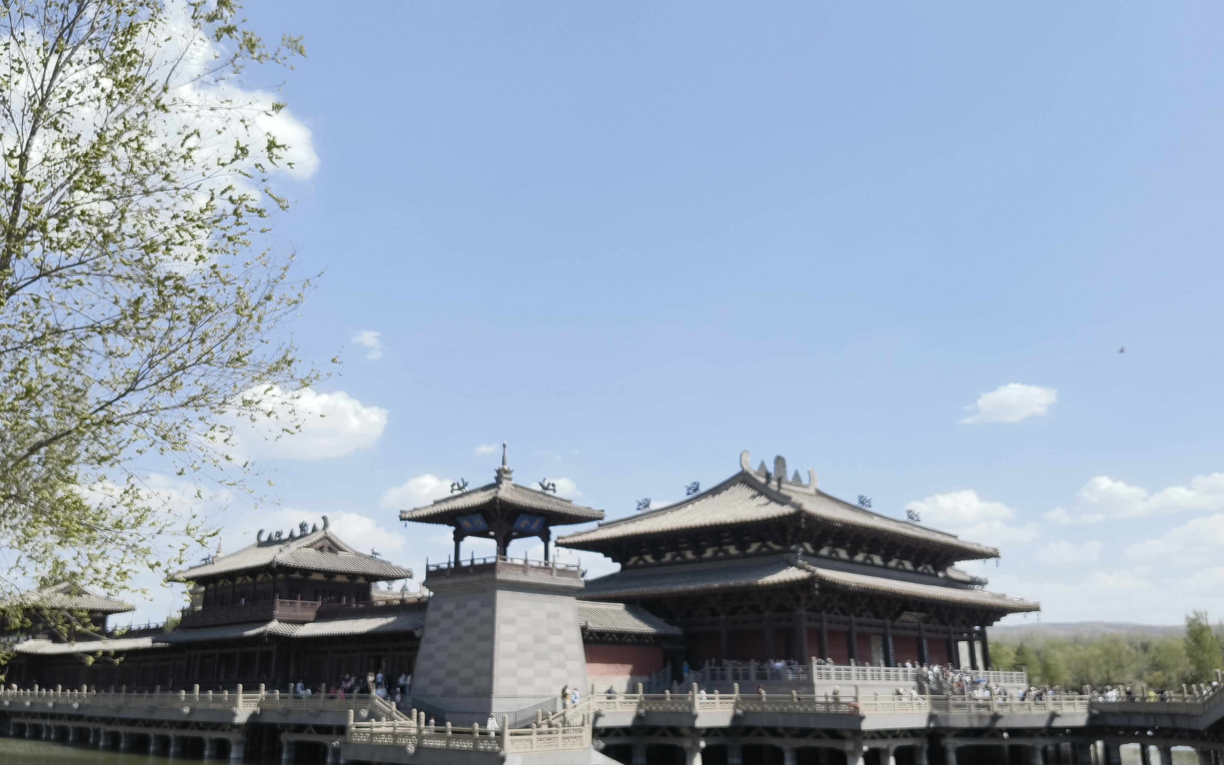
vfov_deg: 43.0
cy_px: 437
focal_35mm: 29
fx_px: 967
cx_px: 617
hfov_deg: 64.6
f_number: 1.88
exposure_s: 1/2267
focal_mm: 5.56
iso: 50
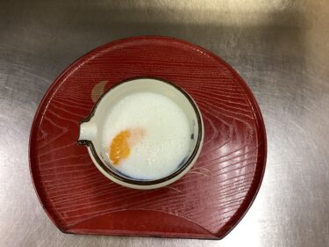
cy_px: 124
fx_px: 295
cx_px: 164
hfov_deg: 58.4
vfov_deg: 45.4
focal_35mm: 31
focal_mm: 3.3
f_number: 2.4
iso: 80
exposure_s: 1/60
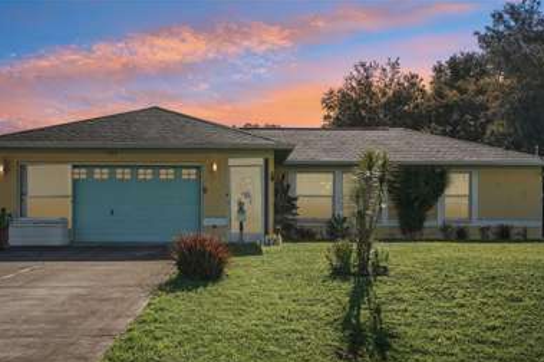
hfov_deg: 50.7
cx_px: 251
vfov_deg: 34.8
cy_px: 228
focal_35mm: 38
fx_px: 574
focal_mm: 30
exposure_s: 1/1000
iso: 400
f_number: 8
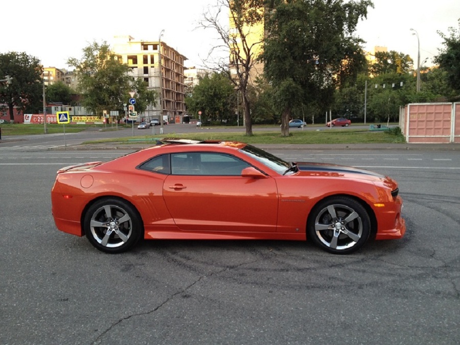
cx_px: 230
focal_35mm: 35
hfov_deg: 52.6
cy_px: 172
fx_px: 465
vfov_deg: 40.7
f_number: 2.4
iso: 64
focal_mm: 4.28
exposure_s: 1/60
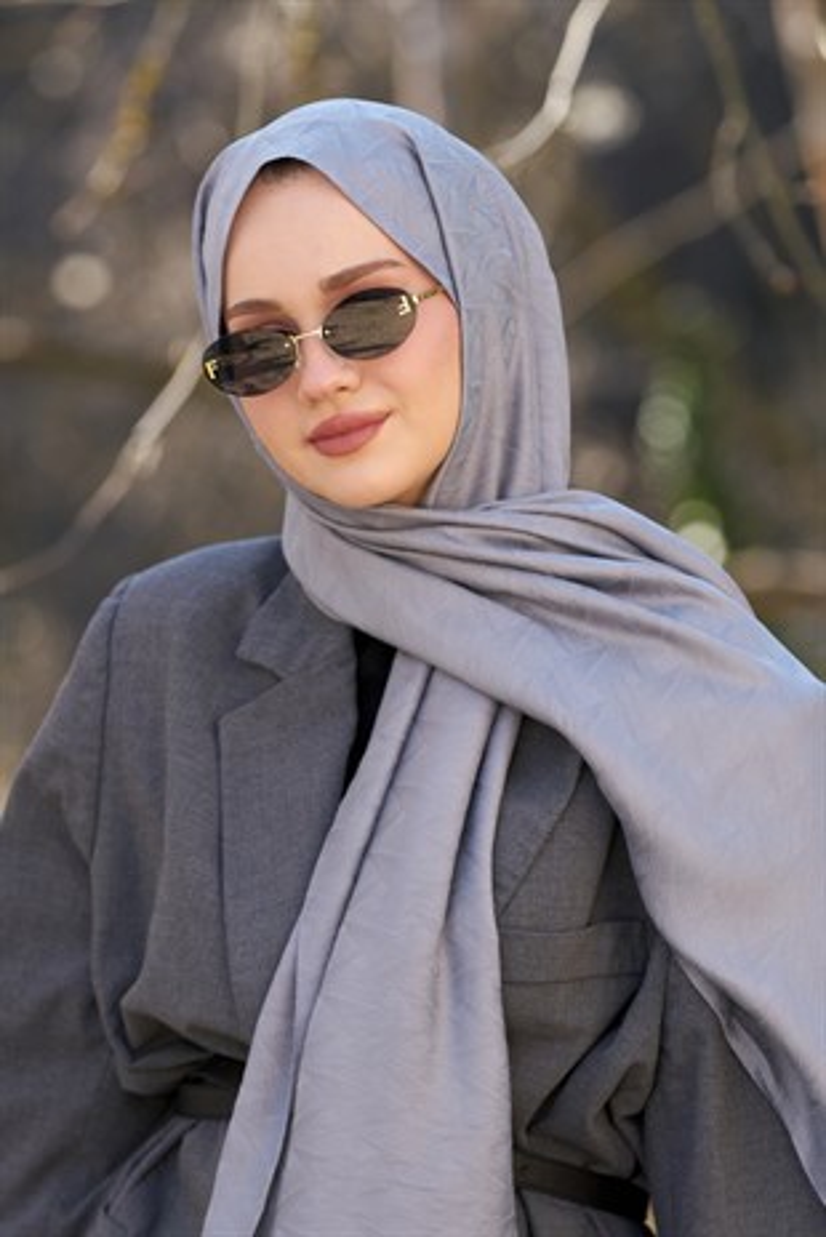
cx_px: 413
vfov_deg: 14.4
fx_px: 4880
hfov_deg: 9.7
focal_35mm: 142
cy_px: 618
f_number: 4.5
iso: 200
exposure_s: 1/250
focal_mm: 142
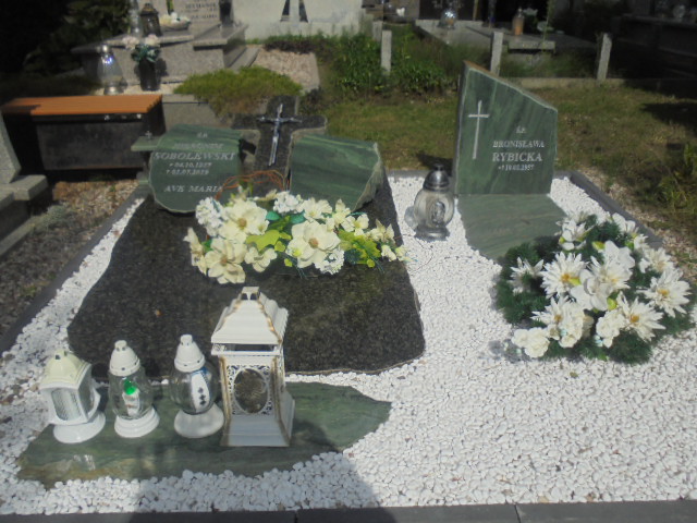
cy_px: 262
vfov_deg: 48.2
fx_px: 584
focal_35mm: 29
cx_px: 348
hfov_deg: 61.7
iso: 100
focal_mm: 5.3
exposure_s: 1/320
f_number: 11.8
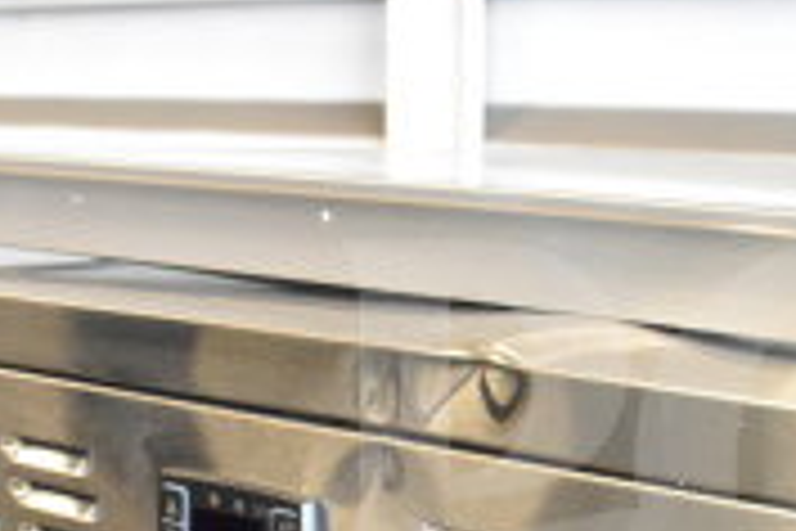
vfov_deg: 14.3
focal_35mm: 93
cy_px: 596
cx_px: 742
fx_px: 2056
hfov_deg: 21.3
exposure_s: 1/160
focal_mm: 18
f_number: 6.3
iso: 6400
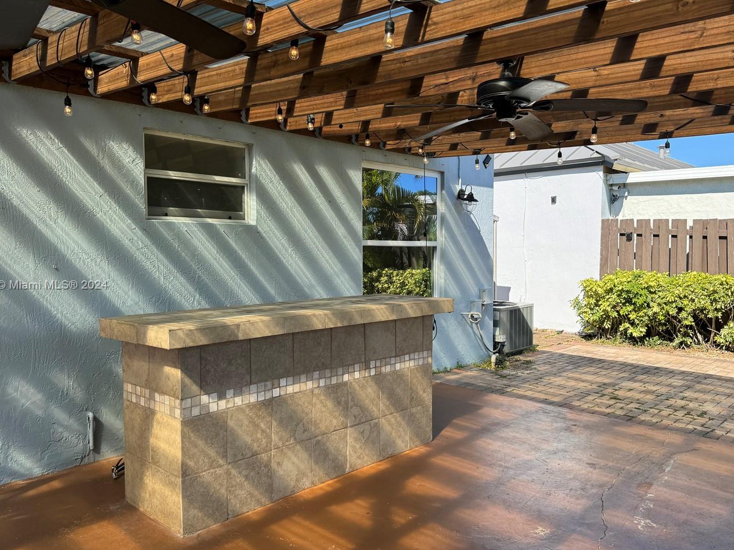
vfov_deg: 48.2
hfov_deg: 61.7
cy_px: 286
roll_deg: +0.0
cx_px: 374
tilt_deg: -4.8
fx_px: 615
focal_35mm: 29
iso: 80
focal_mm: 6.86
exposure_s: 1/1524
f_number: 1.78
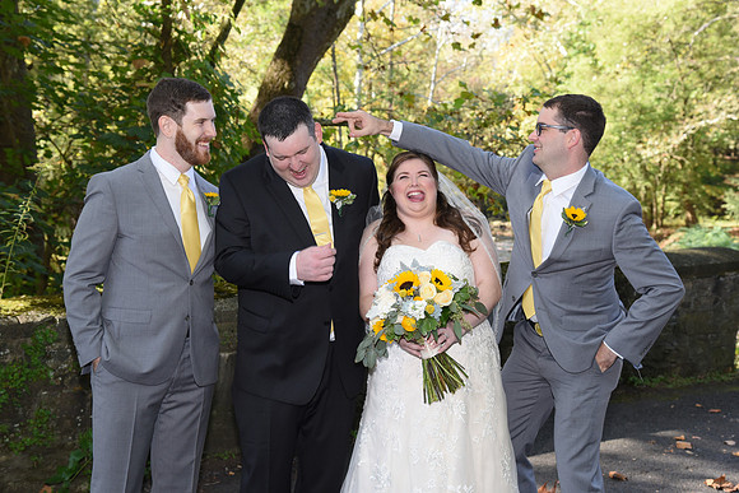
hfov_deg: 36.2
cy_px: 246
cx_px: 370
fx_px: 1129
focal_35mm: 55
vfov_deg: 24.6
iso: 640
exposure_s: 1/200
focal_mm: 55
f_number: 5.6
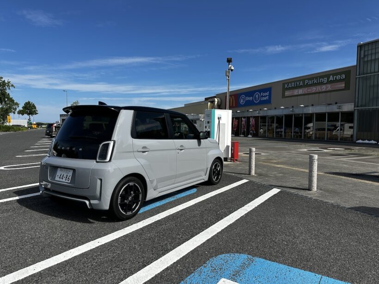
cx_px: 190
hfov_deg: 71.6
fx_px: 263
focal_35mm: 24
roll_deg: -1.3
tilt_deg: -3.1
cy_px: 142
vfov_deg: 56.8
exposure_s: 1/5000
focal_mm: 6.86
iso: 80
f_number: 1.78
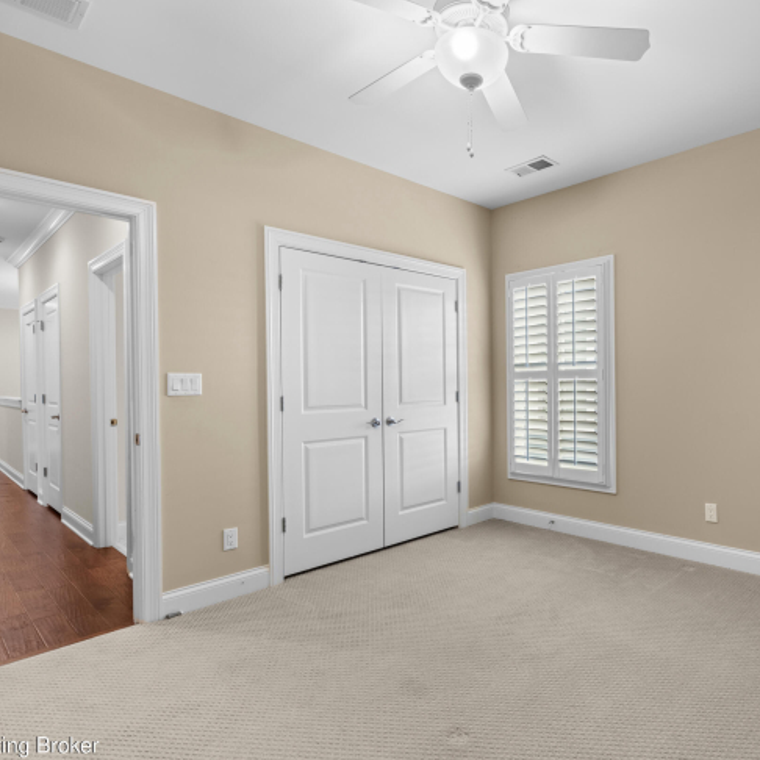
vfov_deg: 72.1
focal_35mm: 21
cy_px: 389
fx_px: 522
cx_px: 482
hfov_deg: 70.8
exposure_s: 1/40
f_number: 9
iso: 400
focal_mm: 16
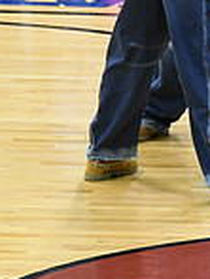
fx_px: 5492
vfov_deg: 2.9
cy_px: -27
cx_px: 543
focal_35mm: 679
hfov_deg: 2.2
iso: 4000
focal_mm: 120
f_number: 4
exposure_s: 1/250
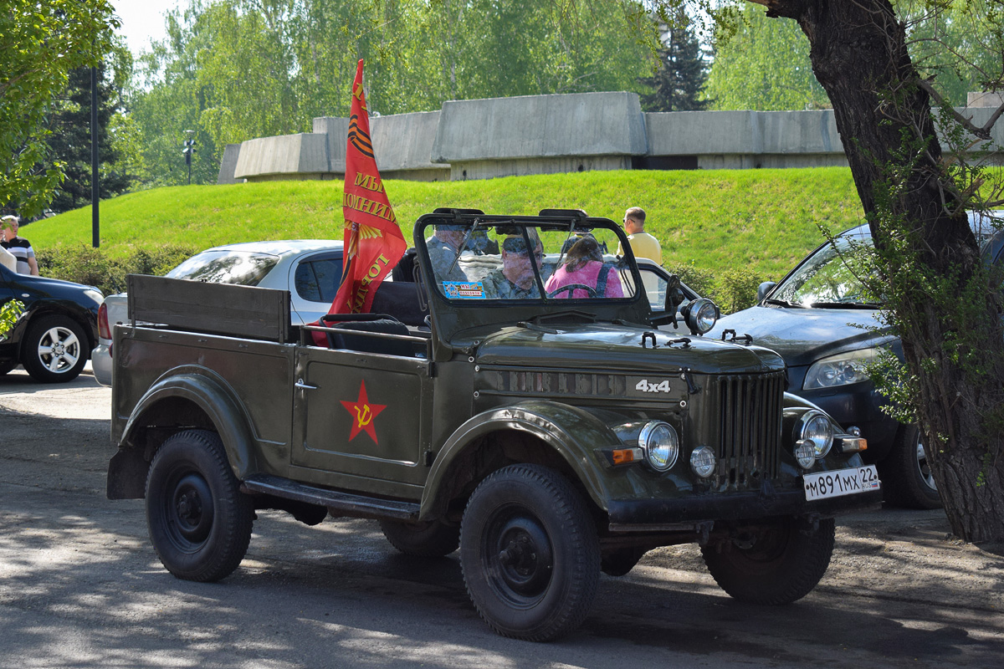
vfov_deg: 19.7
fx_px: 1924
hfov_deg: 29.2
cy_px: 334
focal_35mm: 69
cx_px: 502
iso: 400
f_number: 5.6
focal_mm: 46
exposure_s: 1/640
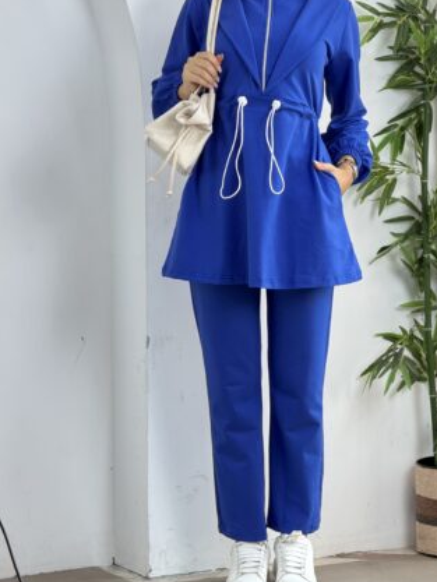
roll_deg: +0.6
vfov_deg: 13.7
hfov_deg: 10.3
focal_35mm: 144
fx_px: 2423
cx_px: 268
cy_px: 190
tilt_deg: -4.5
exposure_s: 1/100
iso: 80
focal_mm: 16.89
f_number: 2.8
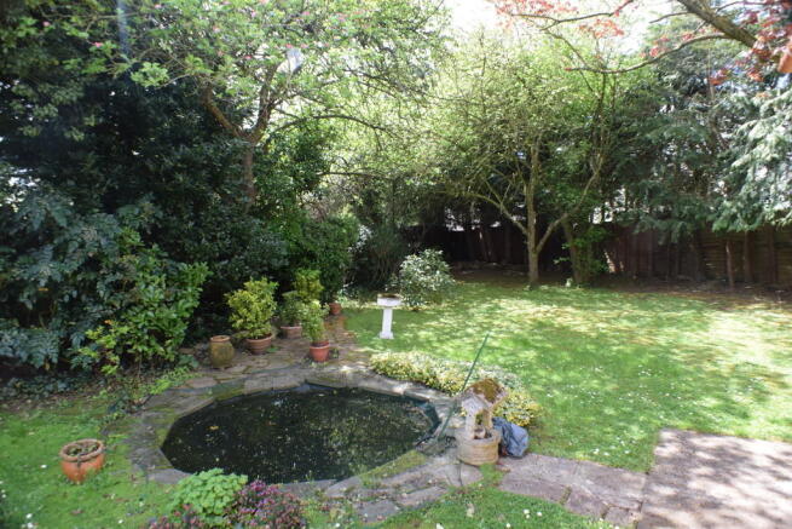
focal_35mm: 27
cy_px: 264
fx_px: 594
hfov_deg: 67.4
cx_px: 396
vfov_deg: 48.0
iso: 400
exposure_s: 1/160
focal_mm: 18
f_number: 6.3
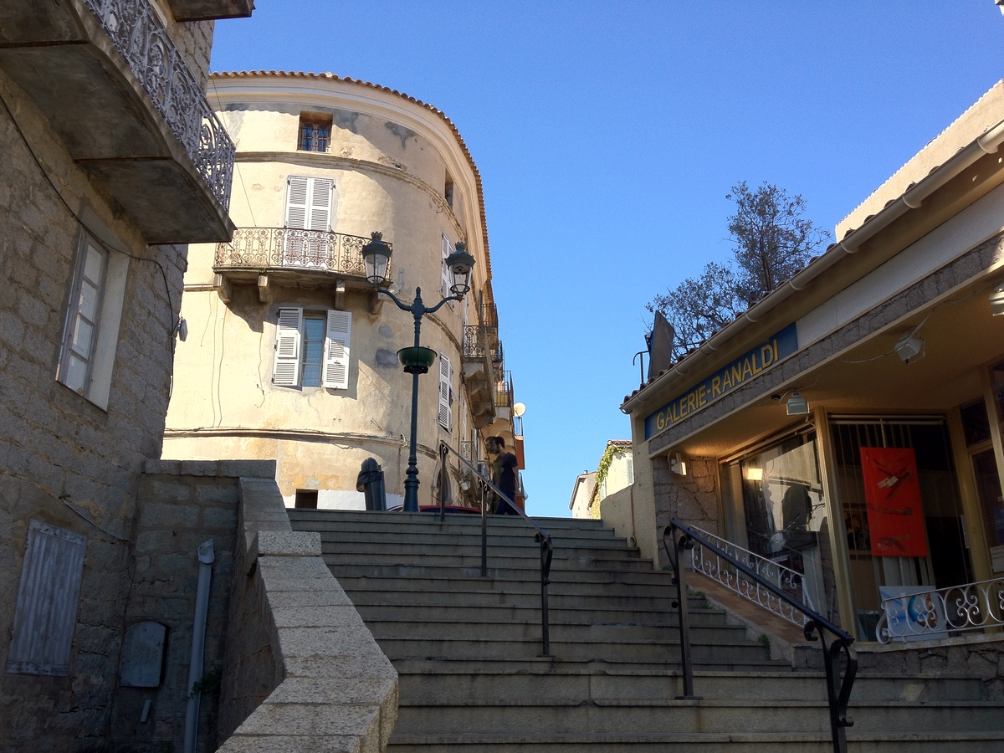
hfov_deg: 52.6
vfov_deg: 40.7
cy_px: 376
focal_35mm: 35
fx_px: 1015
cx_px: 502
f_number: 2.4
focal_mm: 4.28
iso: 64
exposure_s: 1/812
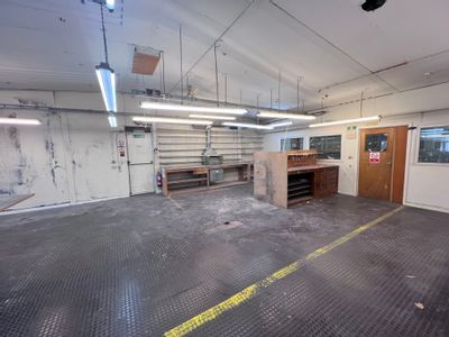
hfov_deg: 106.2
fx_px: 169
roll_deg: +1.2
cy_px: 168
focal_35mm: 13
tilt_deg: -5.6
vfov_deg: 89.9
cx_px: 224
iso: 125
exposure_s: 1/100
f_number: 1.8
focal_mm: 1.57
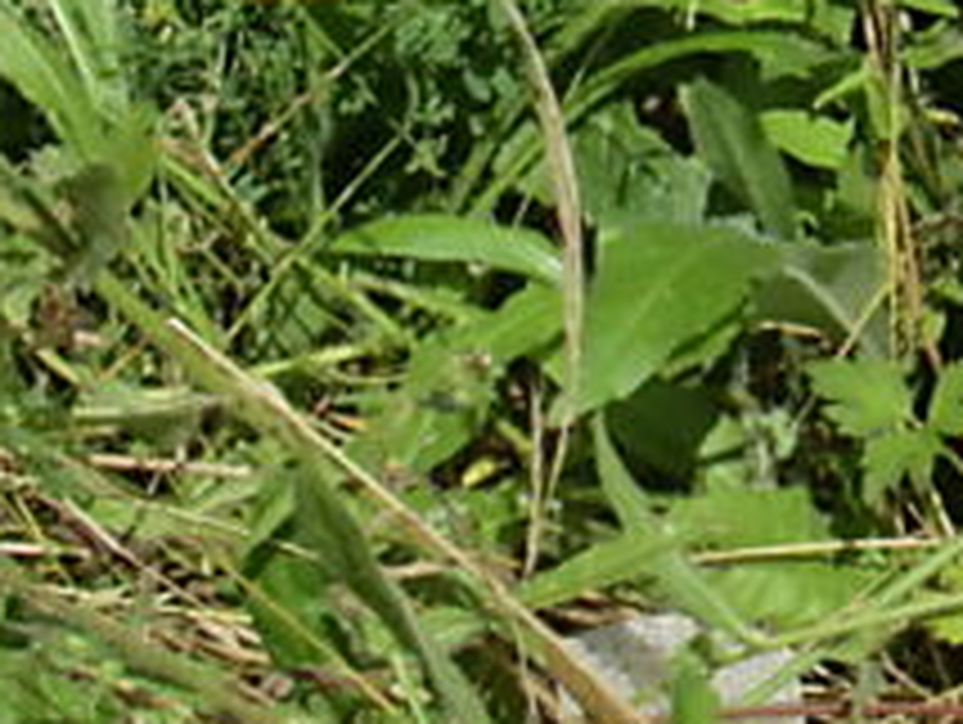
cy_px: -454
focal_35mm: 392
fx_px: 10917
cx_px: 1714
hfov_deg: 5.0
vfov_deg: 3.8
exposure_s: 1/800
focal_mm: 18.8
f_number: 5
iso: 64
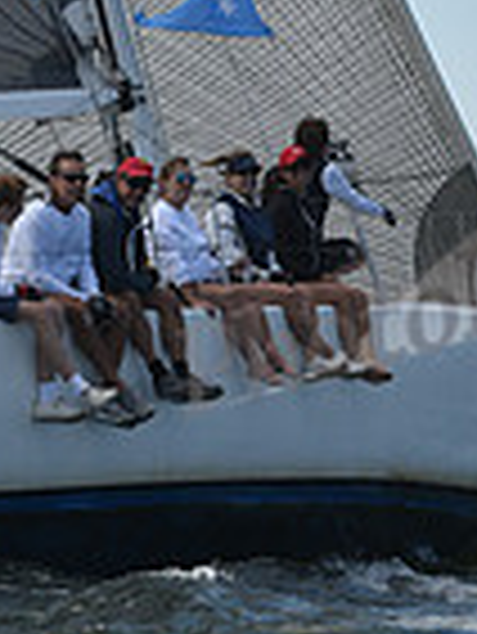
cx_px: -56
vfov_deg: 5.8
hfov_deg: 4.4
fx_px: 6256
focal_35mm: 341
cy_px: 130
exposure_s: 1/1000
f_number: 10
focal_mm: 86
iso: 320
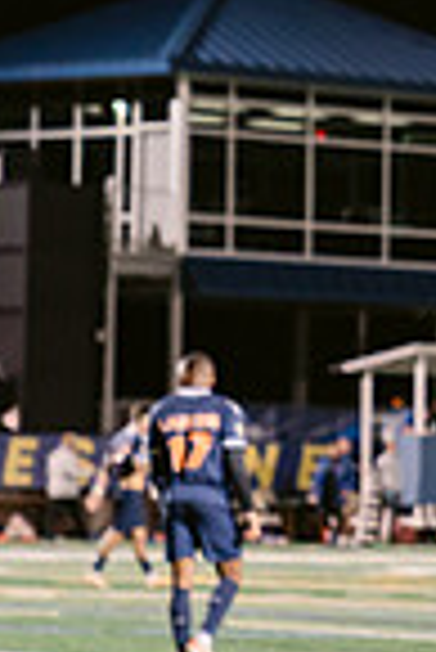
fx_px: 5074
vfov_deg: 7.3
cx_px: 1290
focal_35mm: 280
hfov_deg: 4.7
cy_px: 533
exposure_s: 1/250
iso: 2500
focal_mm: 70
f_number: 3.2
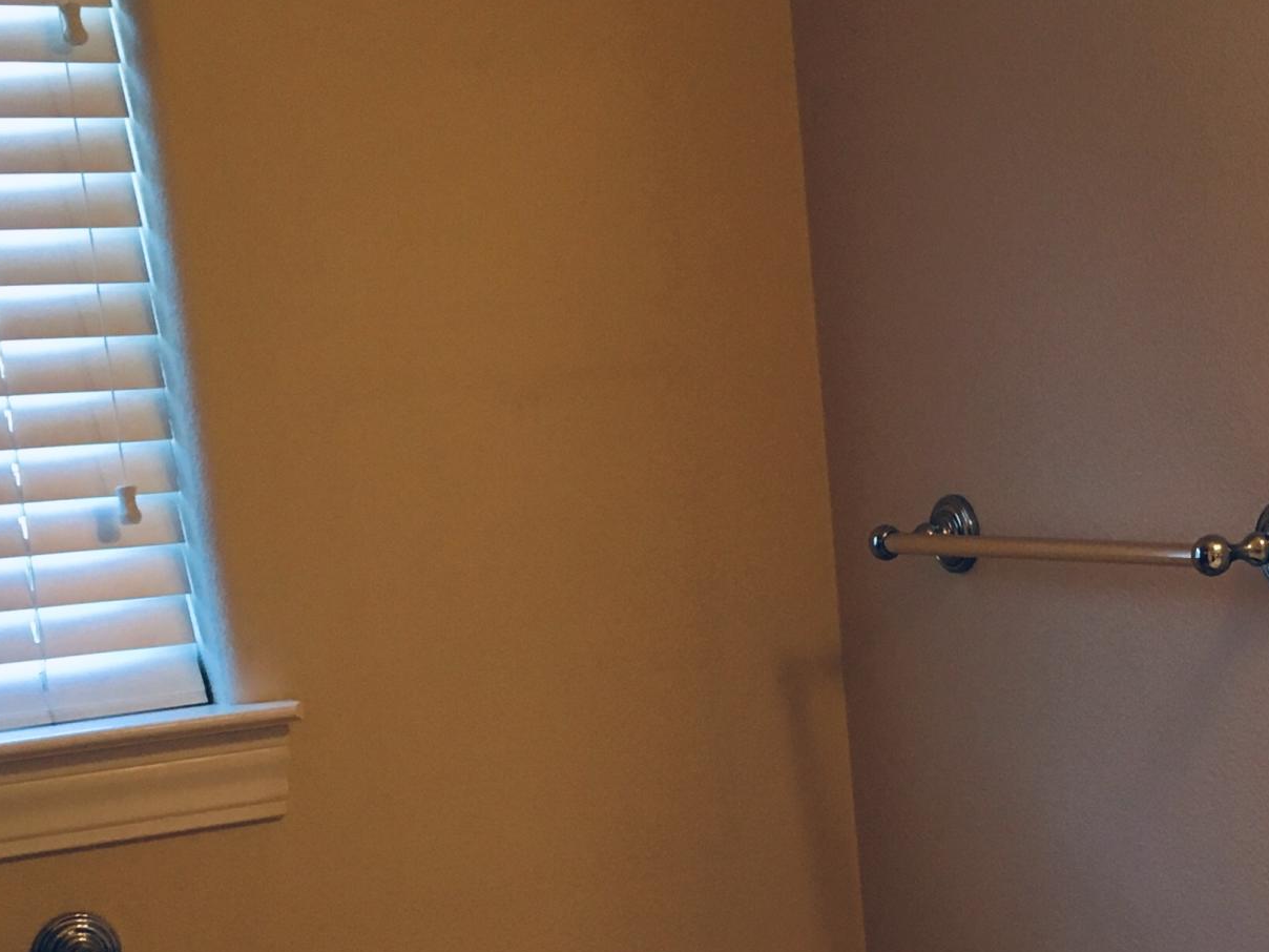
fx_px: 2639
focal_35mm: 72
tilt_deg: -9.8
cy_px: 854
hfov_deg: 26.5
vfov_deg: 20.0
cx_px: 1028
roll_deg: +3.0
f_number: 2.2
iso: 100
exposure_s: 1/30
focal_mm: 4.15
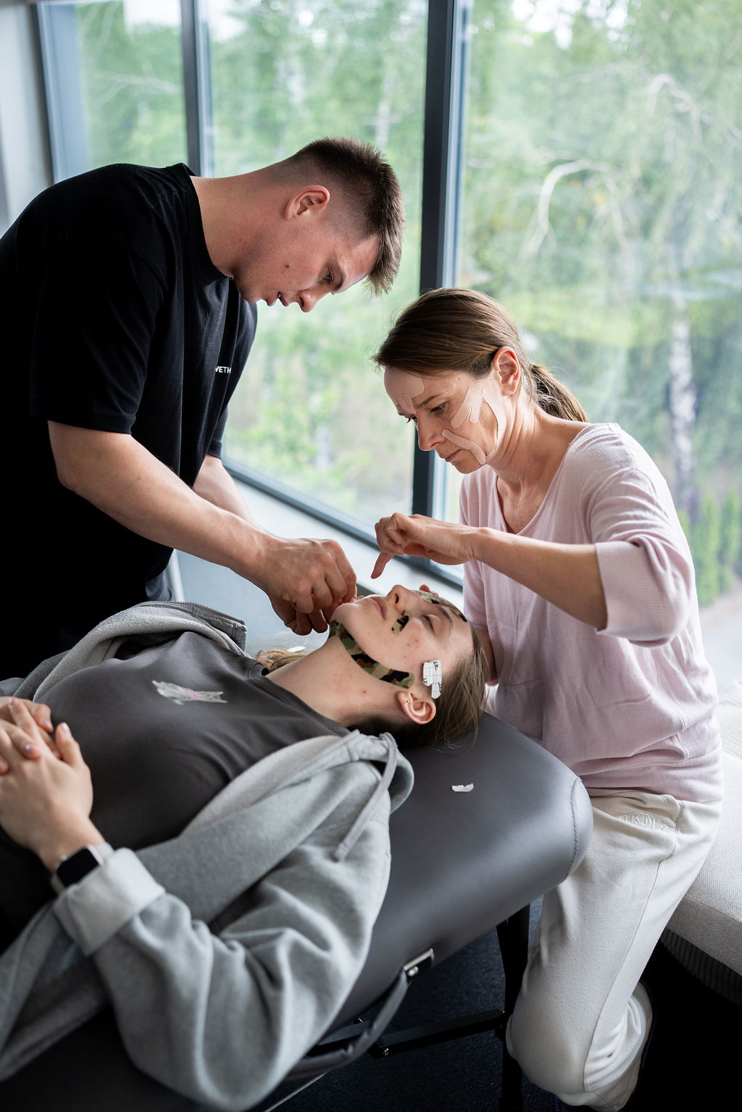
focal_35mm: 35
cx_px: 371
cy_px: 556
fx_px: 1082
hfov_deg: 37.9
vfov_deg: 54.4
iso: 500
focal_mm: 35
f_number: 2
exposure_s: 1/320
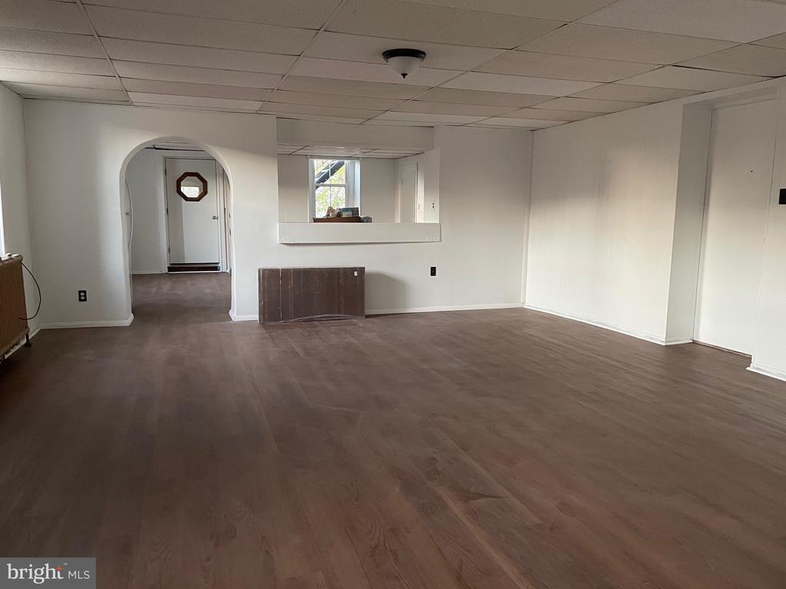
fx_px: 590
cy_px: 294
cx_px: 393
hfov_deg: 67.3
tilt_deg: -8.2
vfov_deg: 53.1
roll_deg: -0.1
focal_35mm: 26
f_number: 1.6
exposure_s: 1/37
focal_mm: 4.2
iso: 640
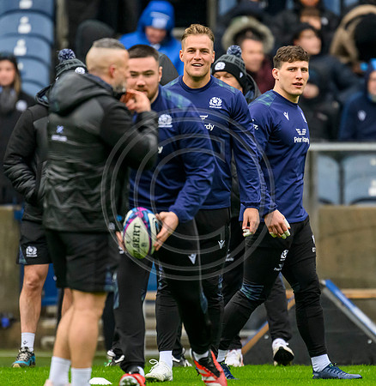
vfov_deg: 1.6
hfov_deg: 1.5
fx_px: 14119
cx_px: 211
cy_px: 170
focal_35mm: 1133
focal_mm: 784
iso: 6400
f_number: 5.6
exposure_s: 1/1250
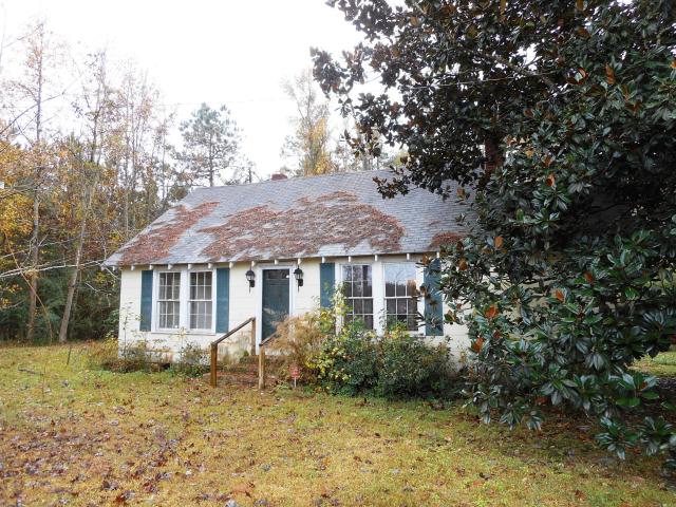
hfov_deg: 69.4
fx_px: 488
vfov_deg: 54.9
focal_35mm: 25
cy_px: 254
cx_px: 338
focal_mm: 4.5
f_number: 3.7
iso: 80
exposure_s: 1/50
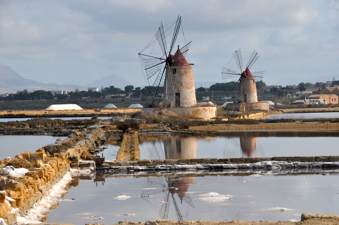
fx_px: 1834
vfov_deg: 7.0
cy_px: 112
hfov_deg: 10.6
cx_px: 170
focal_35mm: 195
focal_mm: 130
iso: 640
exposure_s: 1/500
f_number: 11
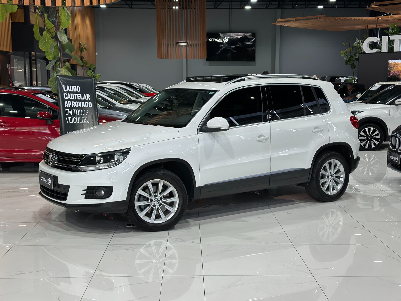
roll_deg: +0.0
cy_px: 150
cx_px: 200
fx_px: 556
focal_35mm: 48
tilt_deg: -7.7
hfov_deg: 39.7
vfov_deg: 30.3
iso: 100
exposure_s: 1/120
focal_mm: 6.86
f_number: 1.78
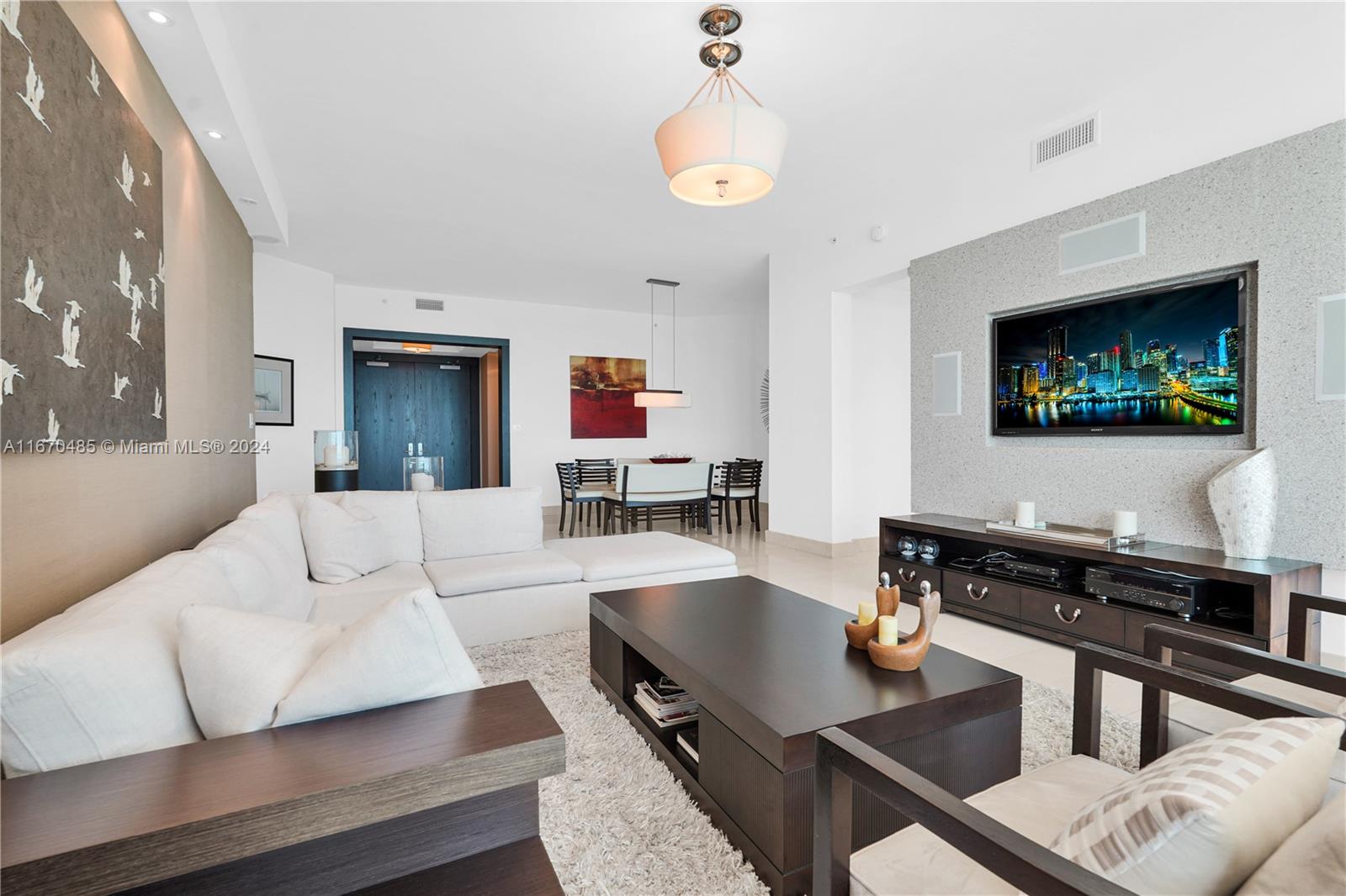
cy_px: 448
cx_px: 673
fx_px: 598
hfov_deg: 96.7
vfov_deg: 73.7
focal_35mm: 16
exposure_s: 1/60
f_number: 8
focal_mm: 16
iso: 200
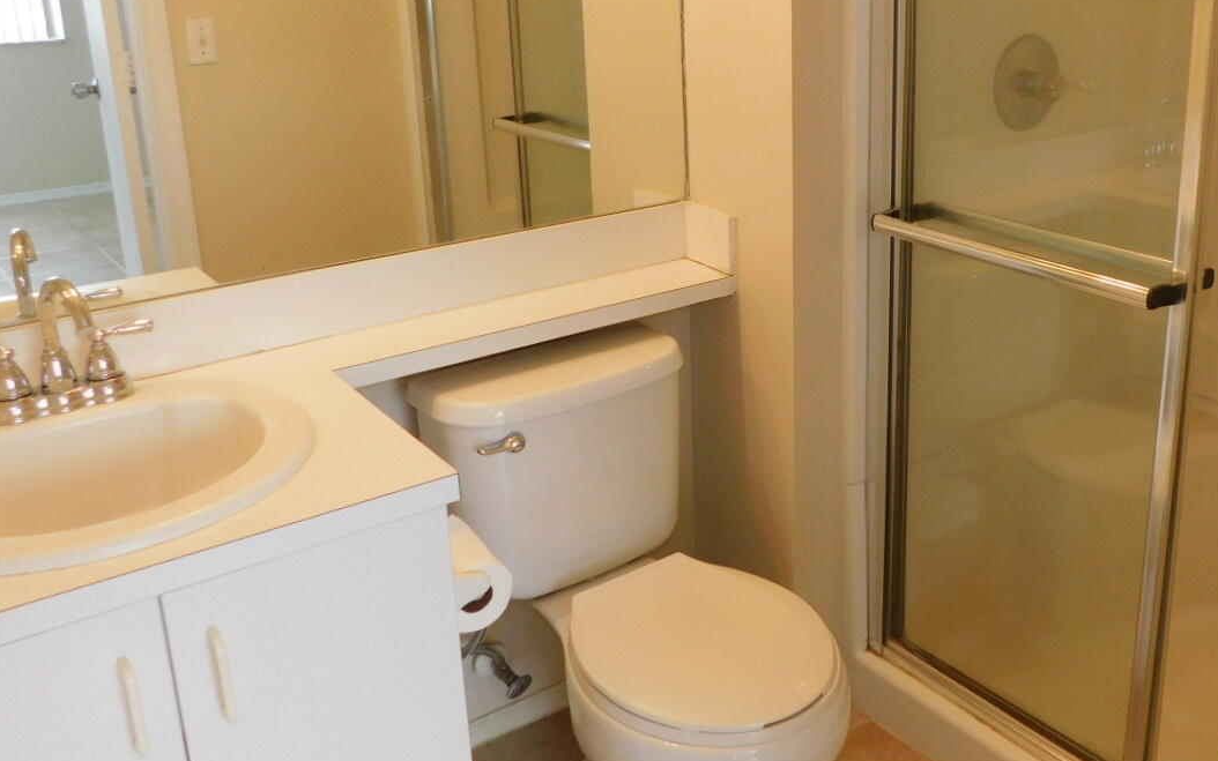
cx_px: 810
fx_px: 1228
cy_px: 261
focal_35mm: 37
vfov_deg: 34.2
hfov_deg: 51.8
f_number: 3
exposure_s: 1/30
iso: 200
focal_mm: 4
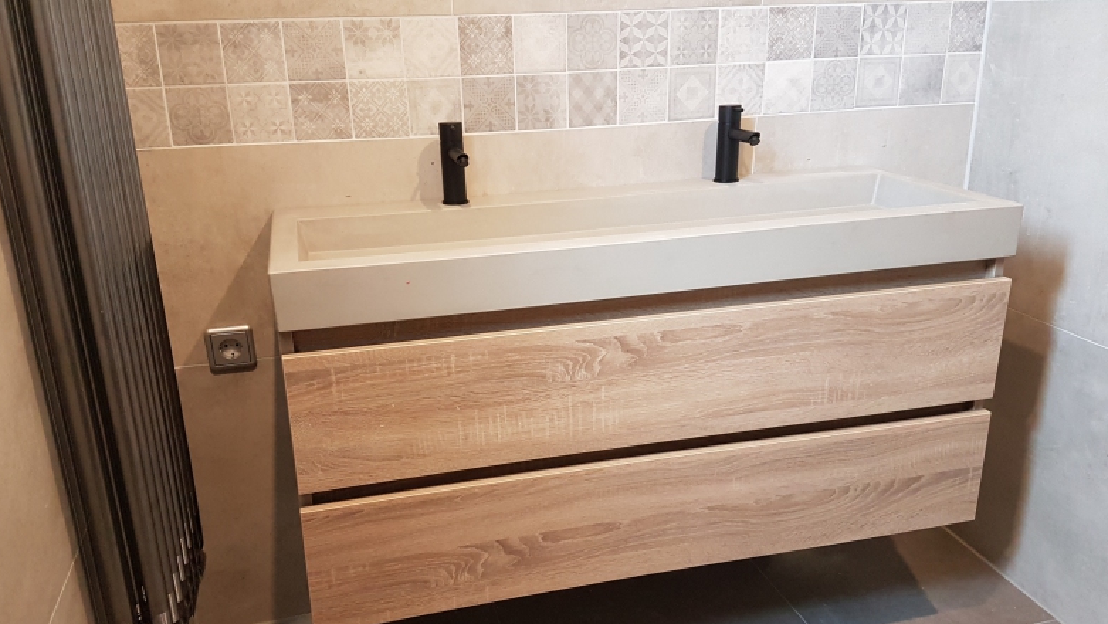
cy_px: 326
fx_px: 852
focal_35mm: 29
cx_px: 546
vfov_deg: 40.2
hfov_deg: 66.0
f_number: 1.7
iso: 200
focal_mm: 4.2
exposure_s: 1/18
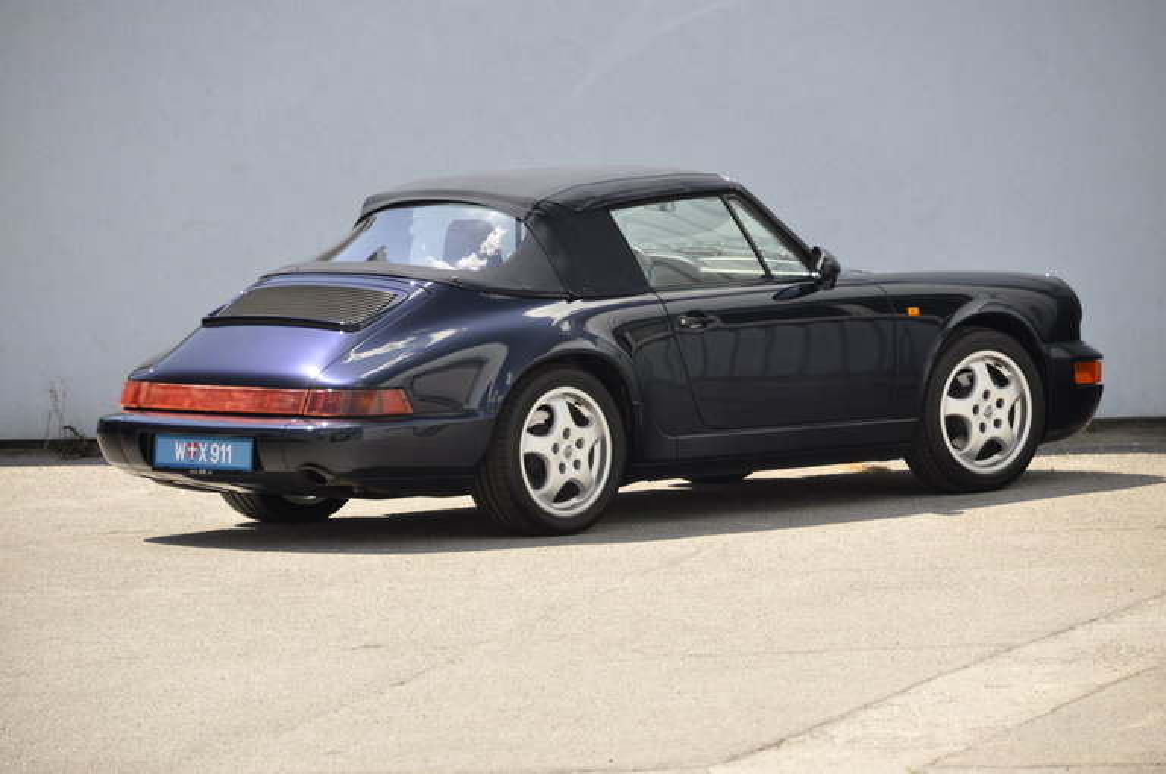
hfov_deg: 9.5
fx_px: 7036
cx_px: 583
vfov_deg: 6.3
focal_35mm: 218
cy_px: 387
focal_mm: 145
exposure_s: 1/400
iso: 500
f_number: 6
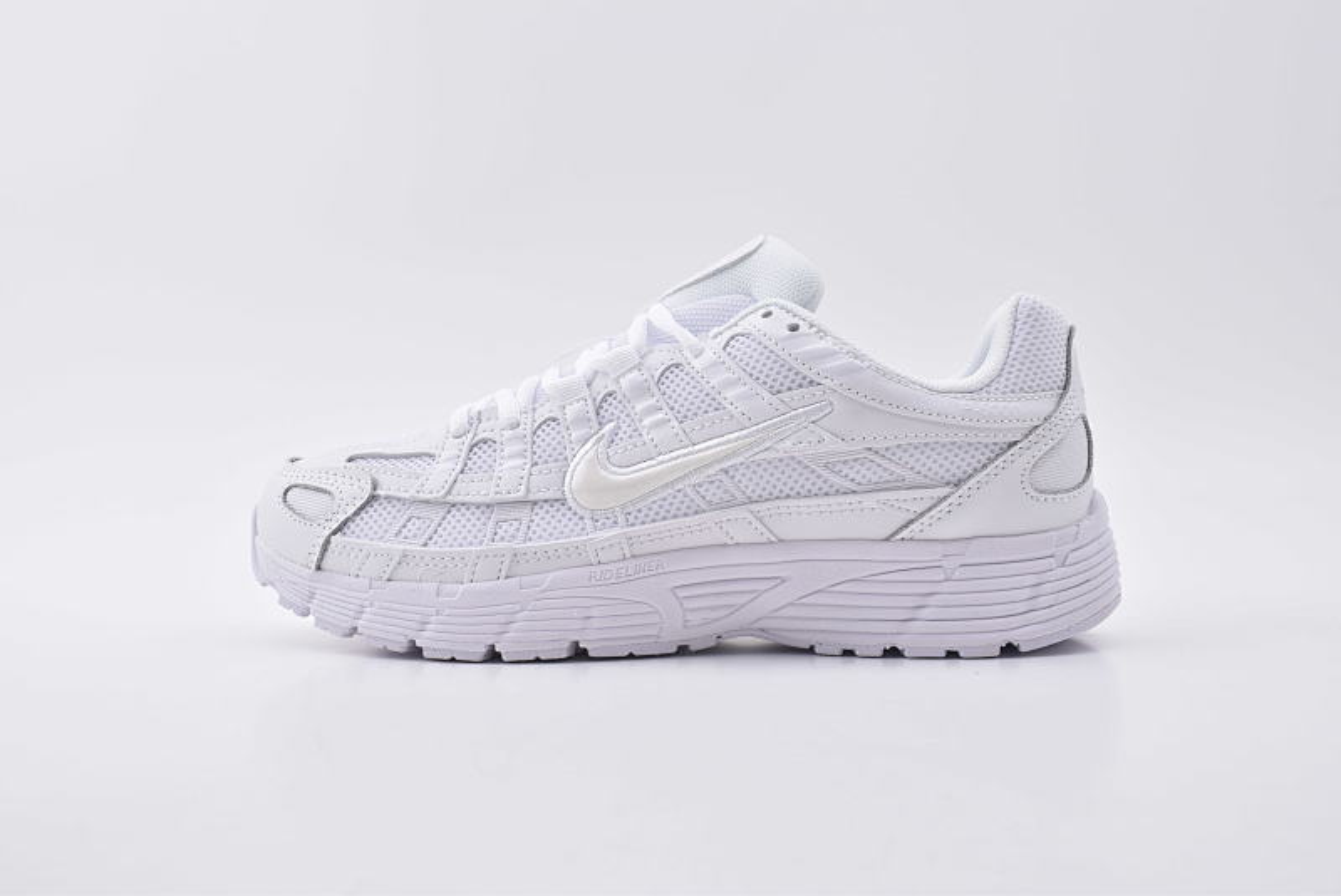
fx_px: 1342
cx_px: 670
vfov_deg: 36.9
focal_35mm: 36
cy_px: 448
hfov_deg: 53.1
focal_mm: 24
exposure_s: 1/125
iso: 100
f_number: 8
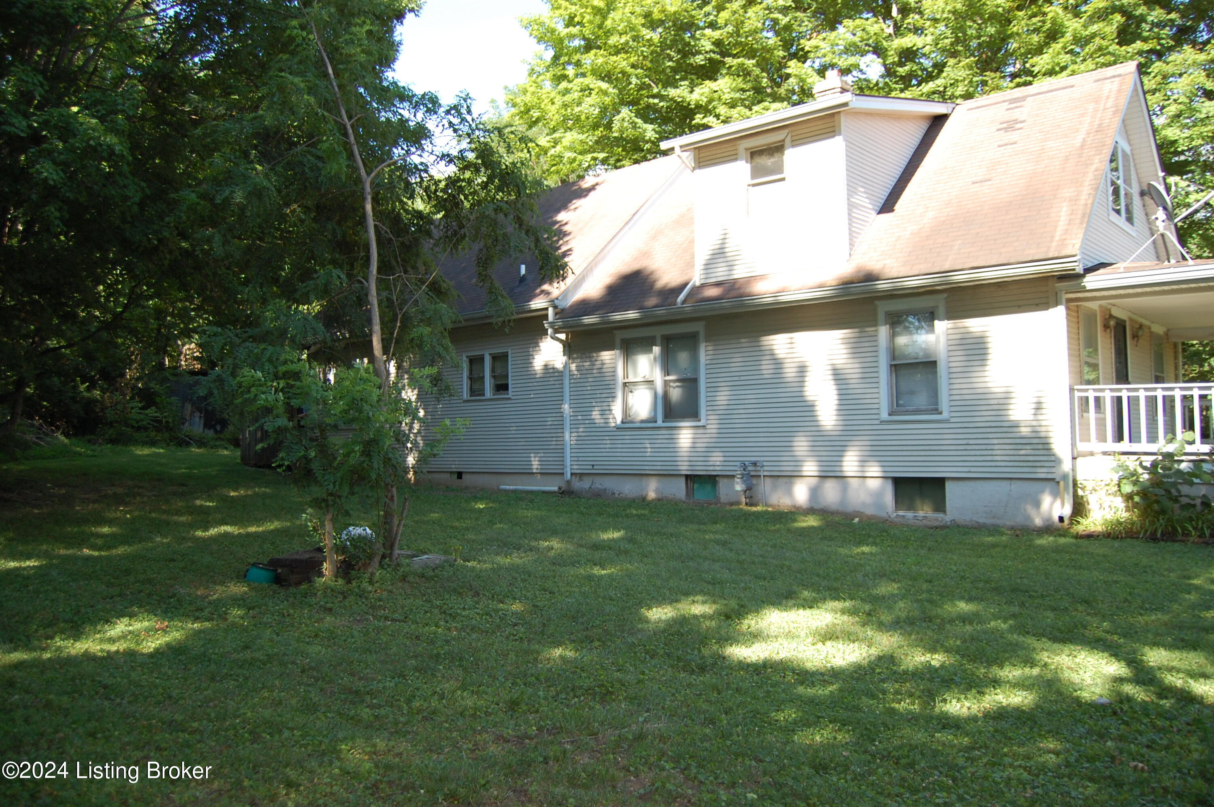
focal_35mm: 27
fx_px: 910
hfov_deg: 67.4
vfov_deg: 47.8
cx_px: 607
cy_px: 404
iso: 400
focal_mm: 18
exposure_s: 1/500
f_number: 3.5
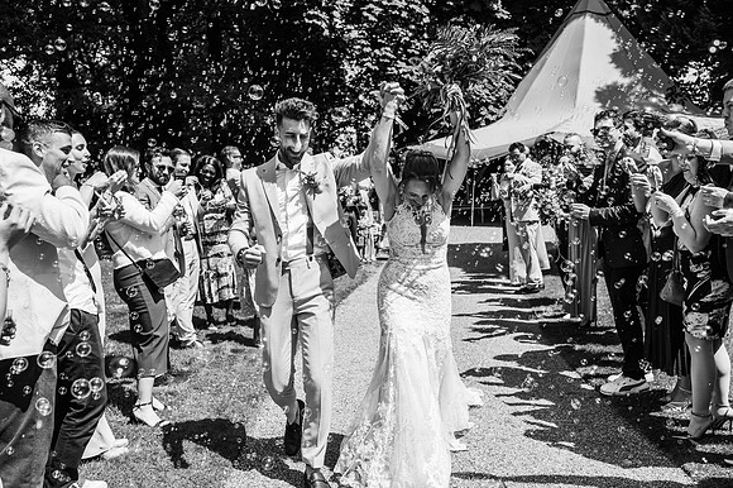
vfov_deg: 37.8
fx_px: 712
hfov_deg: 54.5
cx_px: 366
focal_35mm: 35
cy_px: 244
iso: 100
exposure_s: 1/1250
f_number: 4.5
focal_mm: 35
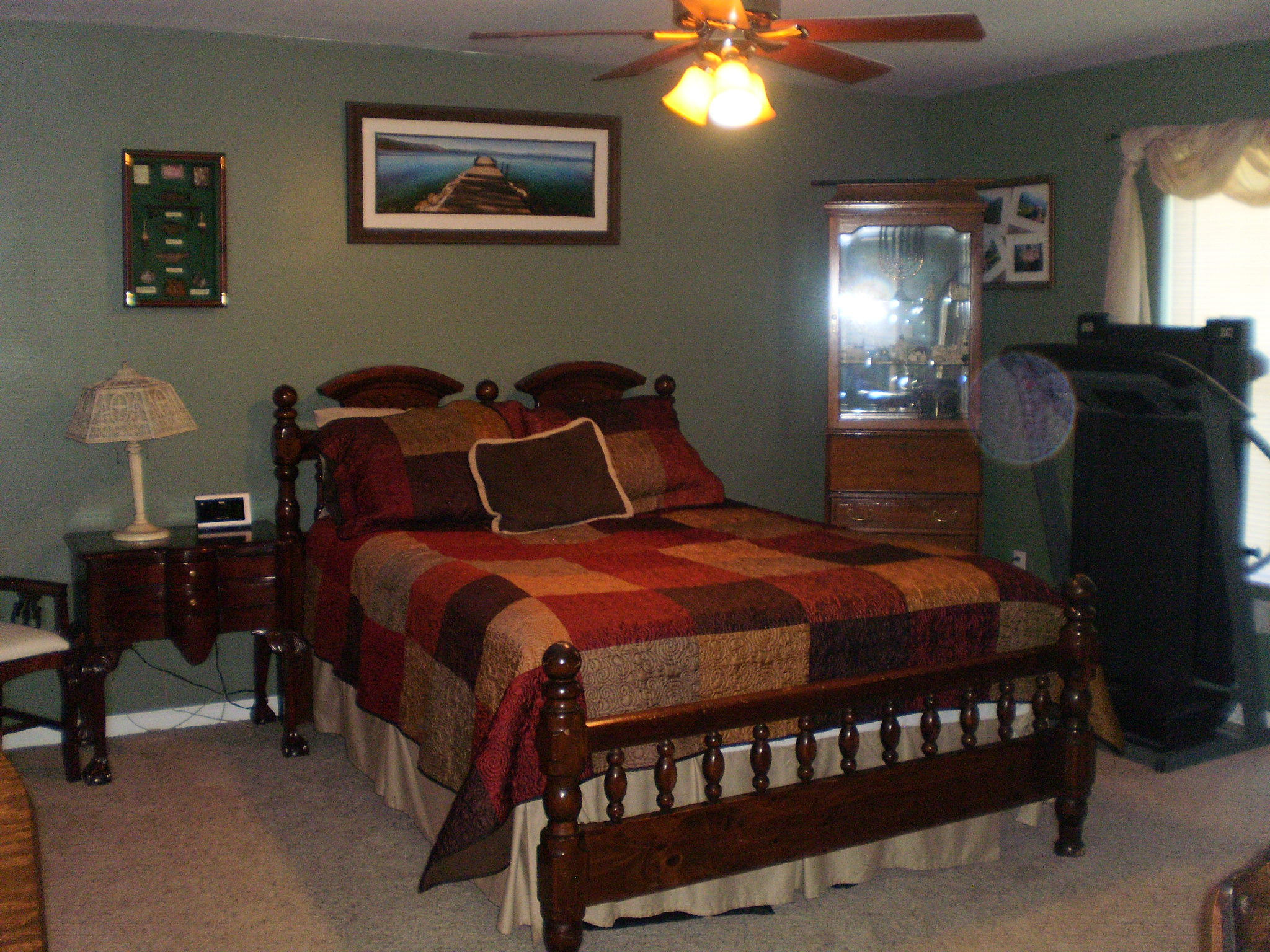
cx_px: 635
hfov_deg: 51.4
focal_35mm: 36
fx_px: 1321
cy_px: 476
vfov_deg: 39.7
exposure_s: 1/30
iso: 320
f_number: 3.1
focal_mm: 6.3
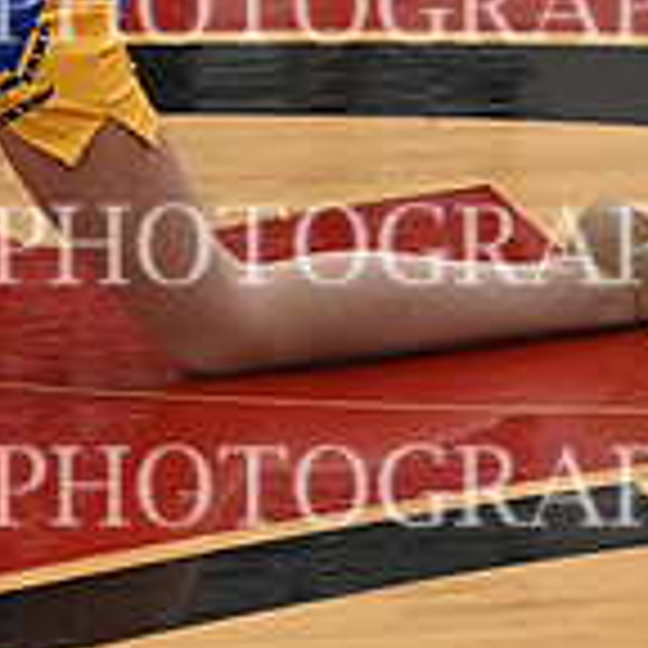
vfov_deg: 1.8
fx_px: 20056
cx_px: -43
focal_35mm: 947
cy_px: -360
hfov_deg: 1.9
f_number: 4
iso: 6400
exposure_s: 1/400
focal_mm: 185
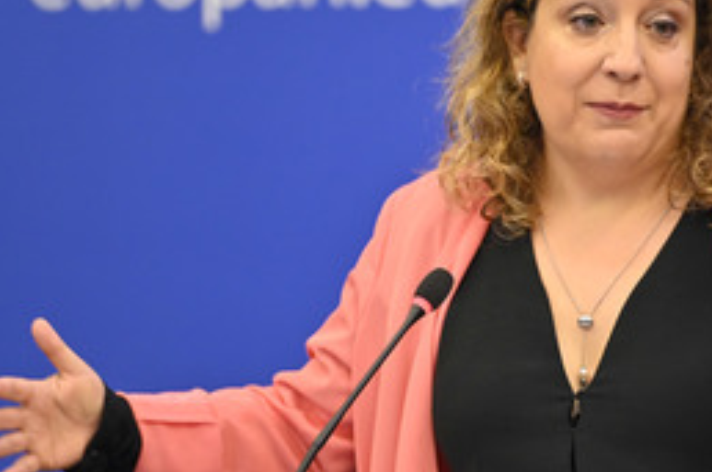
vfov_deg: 4.3
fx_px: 6218
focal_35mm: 315
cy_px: 248
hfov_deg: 6.5
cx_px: 553
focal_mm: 180
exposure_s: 1/320
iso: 2000
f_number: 2.8
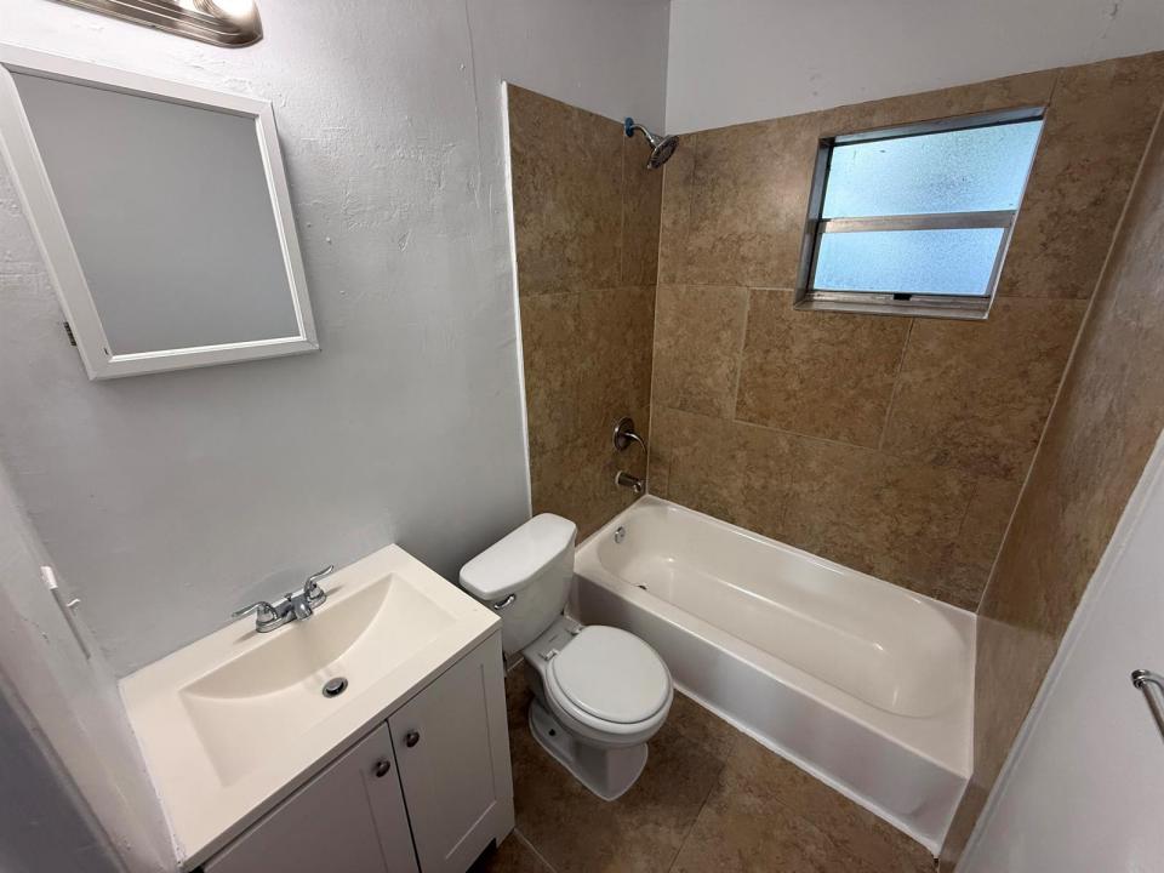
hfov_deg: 102.1
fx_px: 471
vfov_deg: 85.7
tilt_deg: -20.3
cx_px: 582
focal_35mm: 14
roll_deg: +0.0
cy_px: 436
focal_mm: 2.22
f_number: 2.2
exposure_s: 1/120
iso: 250
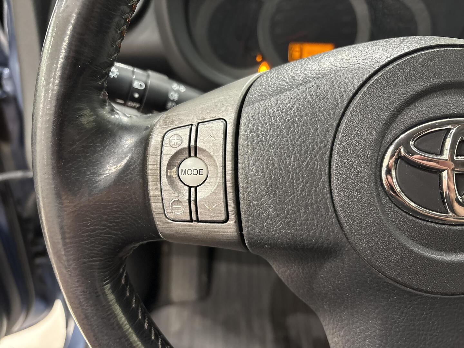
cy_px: 174
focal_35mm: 26
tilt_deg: -34.3
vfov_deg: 53.1
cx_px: 232
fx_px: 349
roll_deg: -0.4
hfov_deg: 67.3
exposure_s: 1/50
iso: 400
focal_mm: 5.96
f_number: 1.6
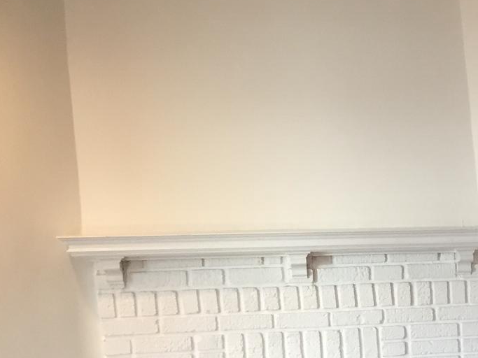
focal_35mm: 87
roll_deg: +1.4
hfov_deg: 19.6
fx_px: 1201
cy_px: 359
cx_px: 713
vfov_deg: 16.6
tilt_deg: -10.6
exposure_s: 1/30
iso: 80
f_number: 2.2
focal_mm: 4.15
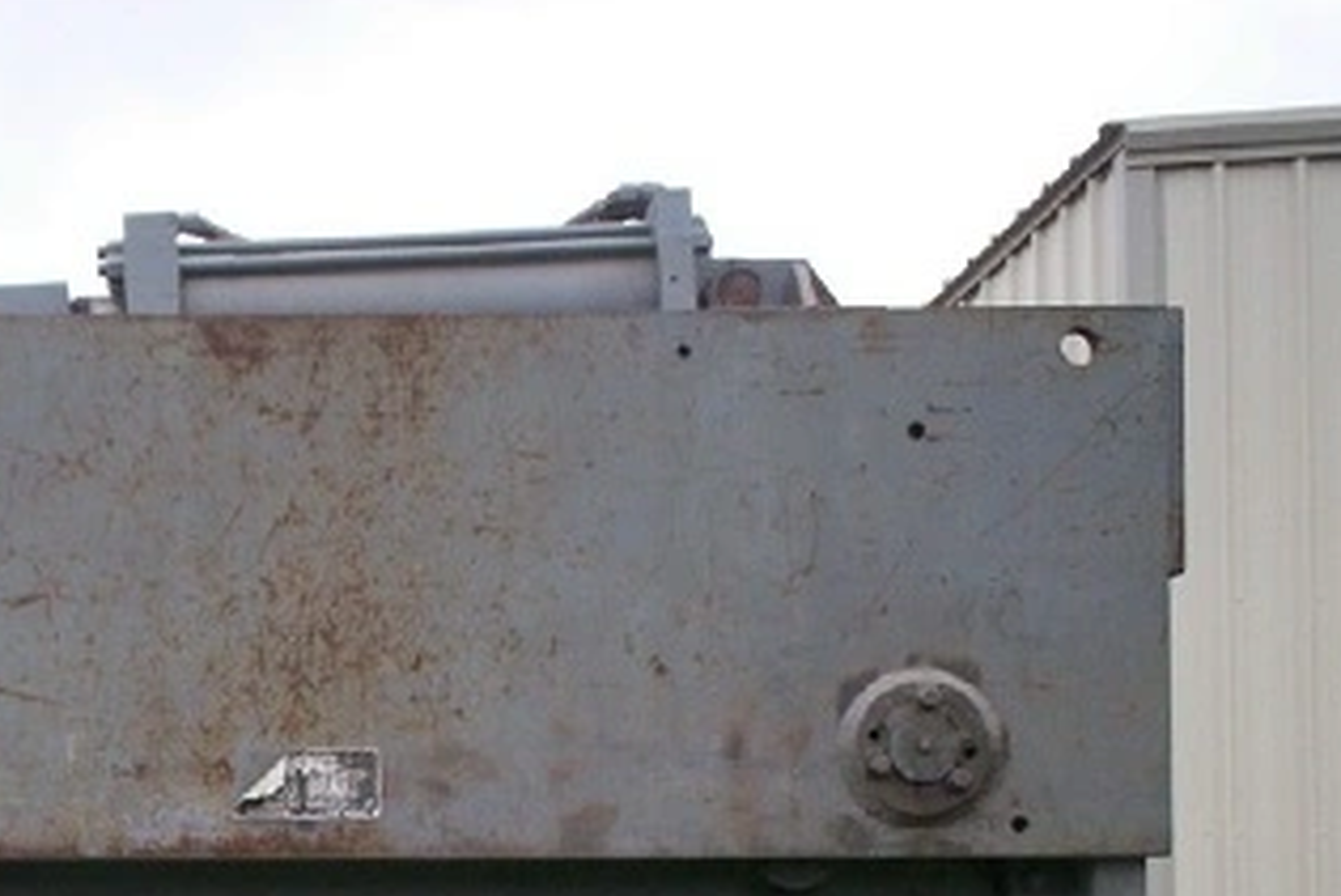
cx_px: 259
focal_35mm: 71
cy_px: 943
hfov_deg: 27.8
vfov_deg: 18.6
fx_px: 2646
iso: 100
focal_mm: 6
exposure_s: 1/302
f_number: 4.5
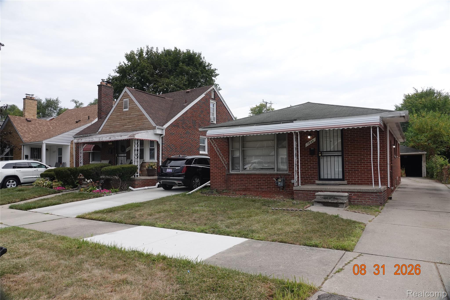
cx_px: 225
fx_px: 300
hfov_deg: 73.7
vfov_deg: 53.1
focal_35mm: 24
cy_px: 150
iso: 100
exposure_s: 1/400
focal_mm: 8.8
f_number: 4
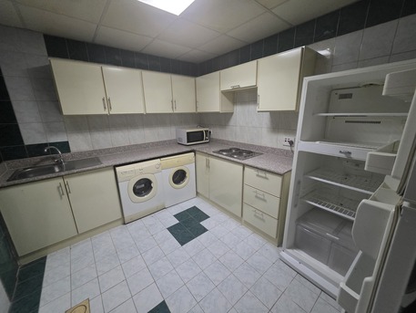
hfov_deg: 106.2
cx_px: 208
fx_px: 156
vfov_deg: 89.9
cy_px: 156
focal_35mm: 13
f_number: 1.9
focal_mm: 2.2
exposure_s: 1/50
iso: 800
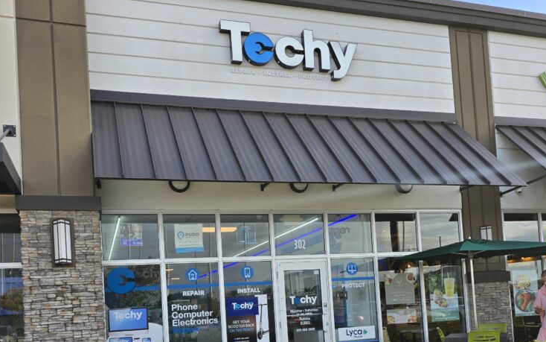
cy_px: 292
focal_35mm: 34
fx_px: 506
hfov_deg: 56.7
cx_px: 269
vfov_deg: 35.6
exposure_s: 1/197
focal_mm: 6.3
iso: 12
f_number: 1.7
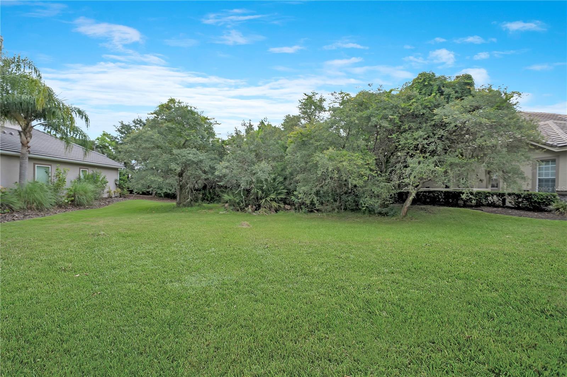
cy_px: 188
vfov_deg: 73.7
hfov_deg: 96.7
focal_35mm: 16
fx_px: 252
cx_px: 284
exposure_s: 1/160
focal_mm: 16
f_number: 4
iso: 250
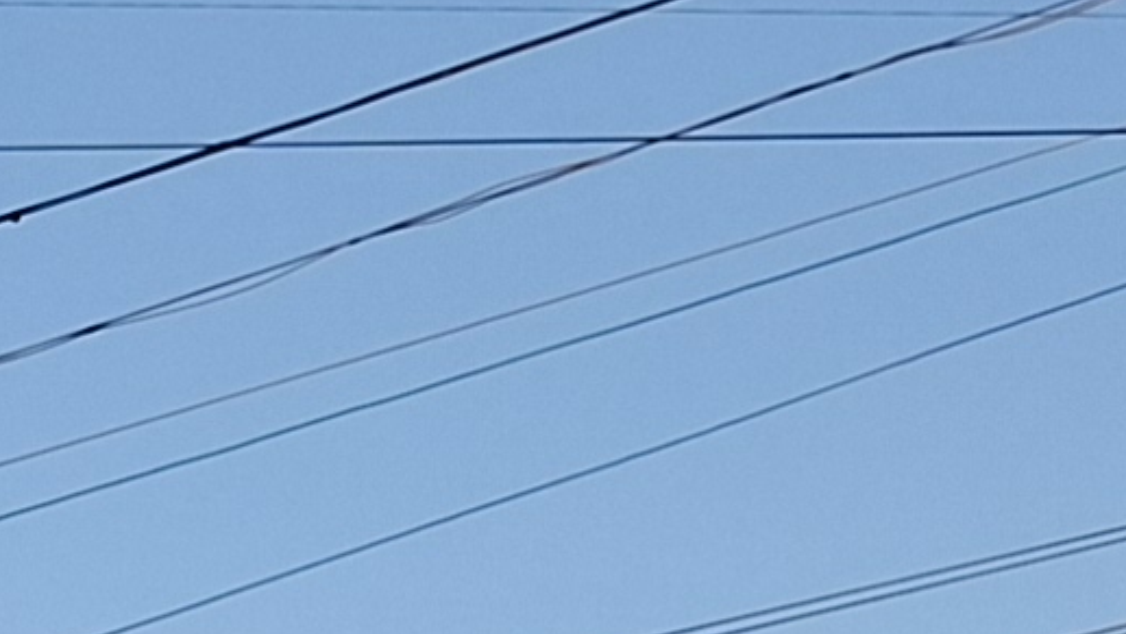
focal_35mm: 194
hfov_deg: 9.6
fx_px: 5793
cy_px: 1943
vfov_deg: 5.8
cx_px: -1721
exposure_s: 1/831
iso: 50
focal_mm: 5.54
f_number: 1.8
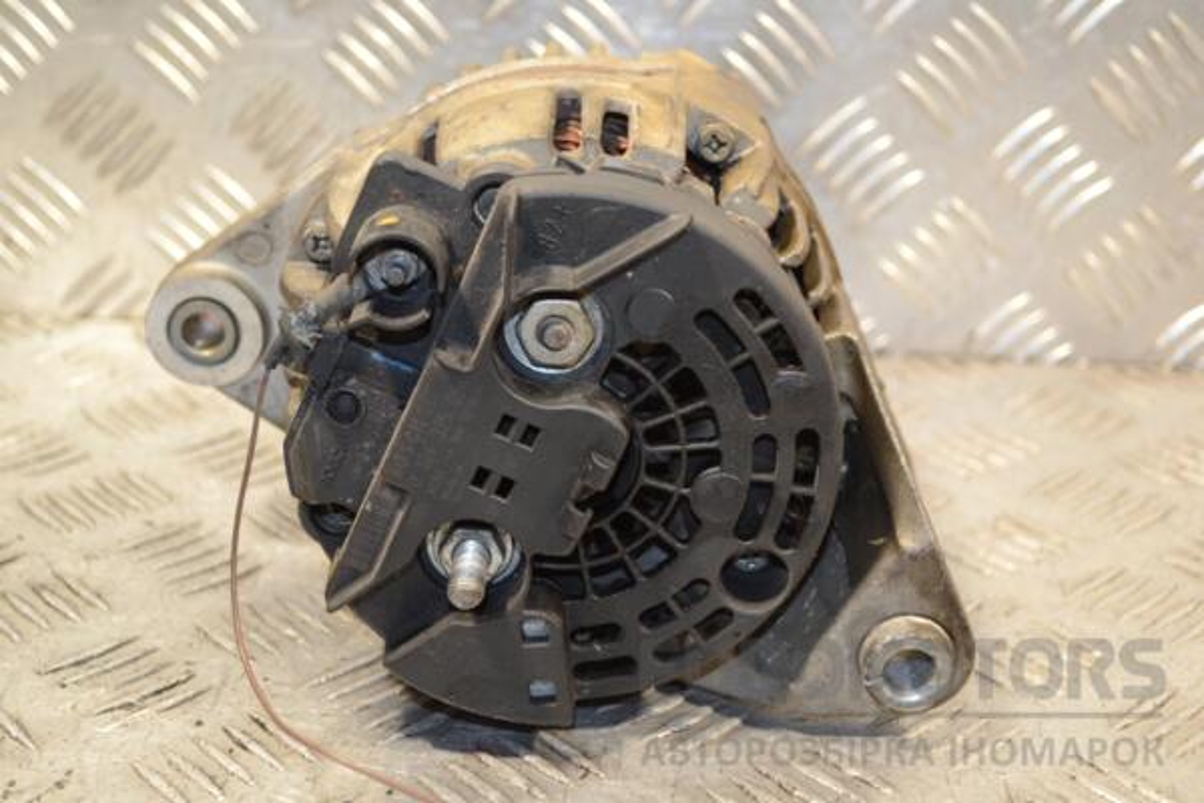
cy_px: 402
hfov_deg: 35.1
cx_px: 602
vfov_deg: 23.8
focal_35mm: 57
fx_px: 1906
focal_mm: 38
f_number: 5.3
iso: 560
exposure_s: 1/60
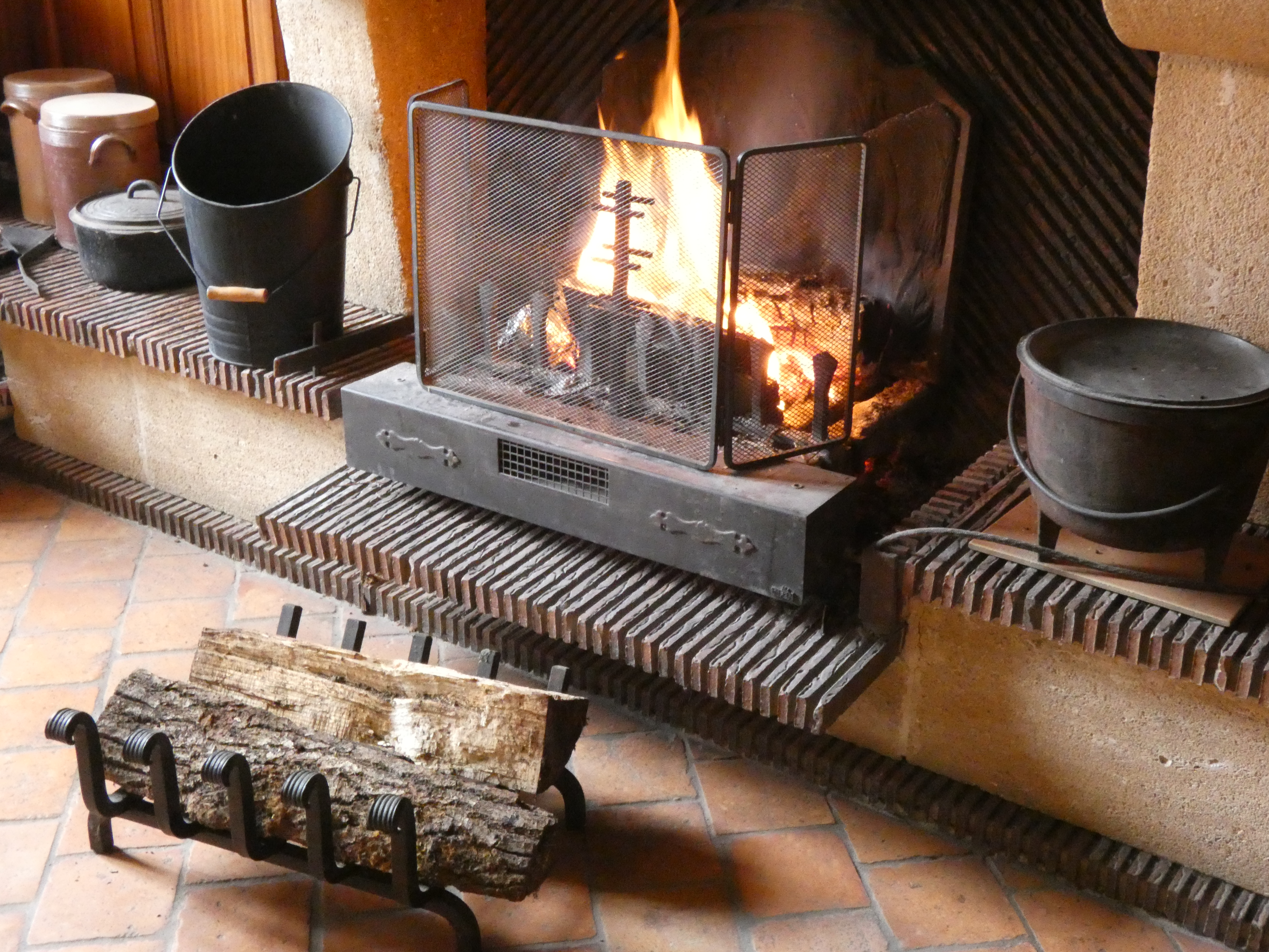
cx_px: 634
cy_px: 476
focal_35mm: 43
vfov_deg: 33.6
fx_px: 1576
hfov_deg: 43.9
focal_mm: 7.8
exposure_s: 1/5
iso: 1600
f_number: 6.3
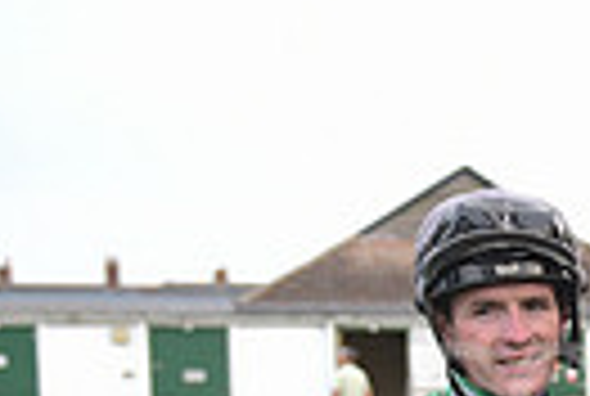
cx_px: 995
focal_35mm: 150
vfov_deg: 8.9
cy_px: 673
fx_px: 2464
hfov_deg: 12.7
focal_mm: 34
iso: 800
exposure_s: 1/160
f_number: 3.2
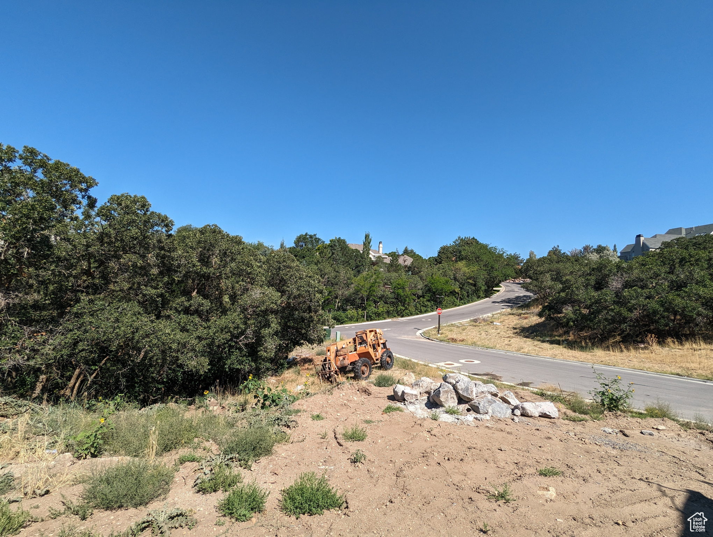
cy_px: 268
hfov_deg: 94.4
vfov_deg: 78.2
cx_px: 356
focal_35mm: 16
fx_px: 330
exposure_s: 1/1174
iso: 50
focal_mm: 2.35
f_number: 2.2
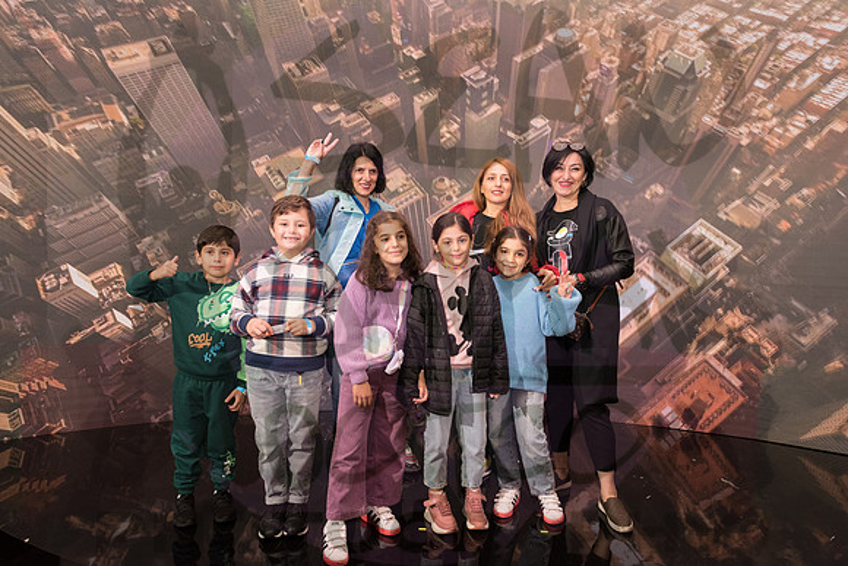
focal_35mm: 24
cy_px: 283
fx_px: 574
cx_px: 424
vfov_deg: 52.5
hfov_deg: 72.9
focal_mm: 24
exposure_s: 1/200
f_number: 3.5
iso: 1250
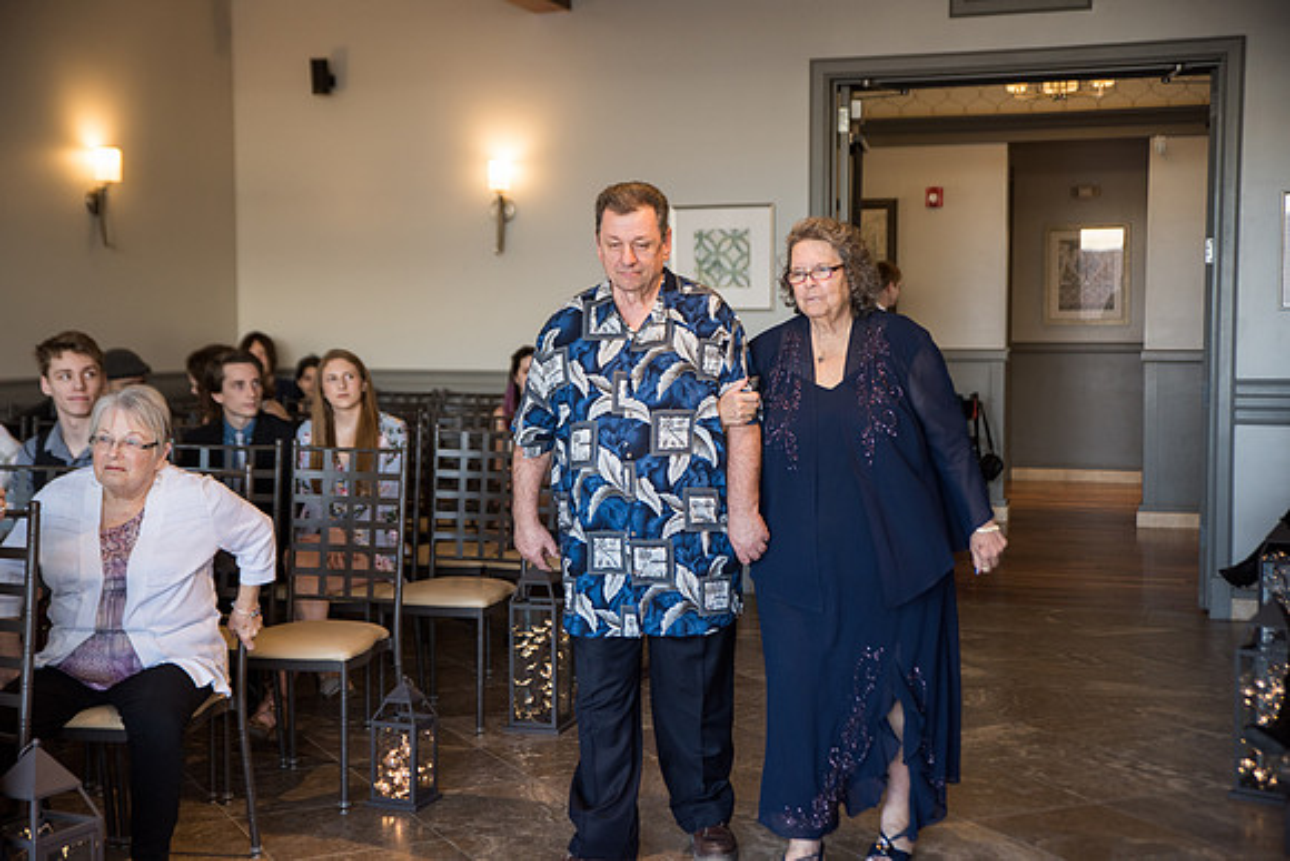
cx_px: 645
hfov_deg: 39.6
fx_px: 1792
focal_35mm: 50
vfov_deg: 27.0
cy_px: 430
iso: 500
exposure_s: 1/200
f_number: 2.8
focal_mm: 50
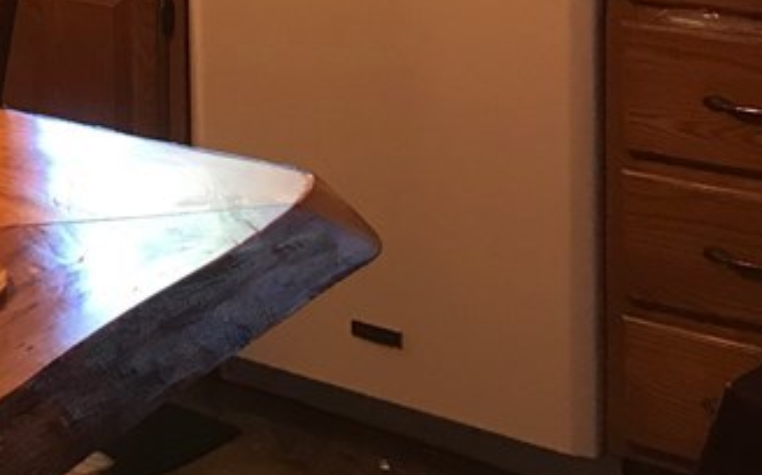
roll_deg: +1.8
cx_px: -359
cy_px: -272
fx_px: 1930
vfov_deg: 13.1
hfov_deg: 19.6
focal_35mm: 93
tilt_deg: -5.0
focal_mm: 3.99
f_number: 1.8
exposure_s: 1/15
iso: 40
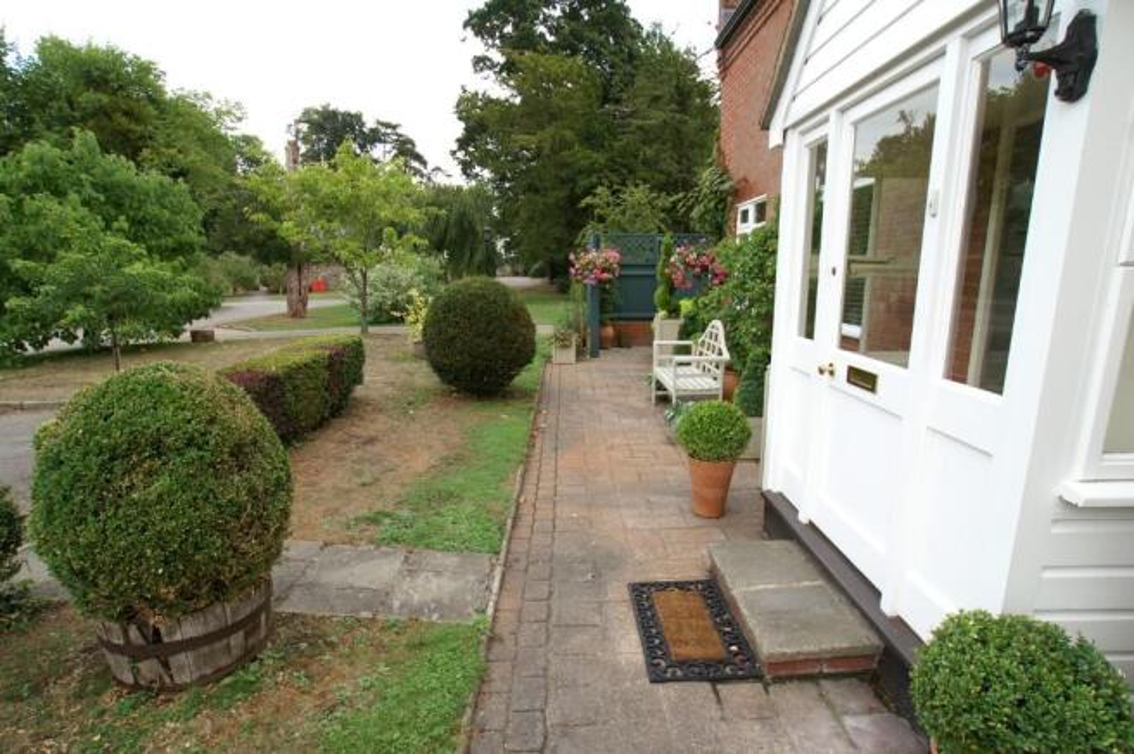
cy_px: 377
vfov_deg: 67.3
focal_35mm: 18
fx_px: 566
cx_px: 567
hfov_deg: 90.1
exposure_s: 1/50
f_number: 8
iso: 100
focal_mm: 12
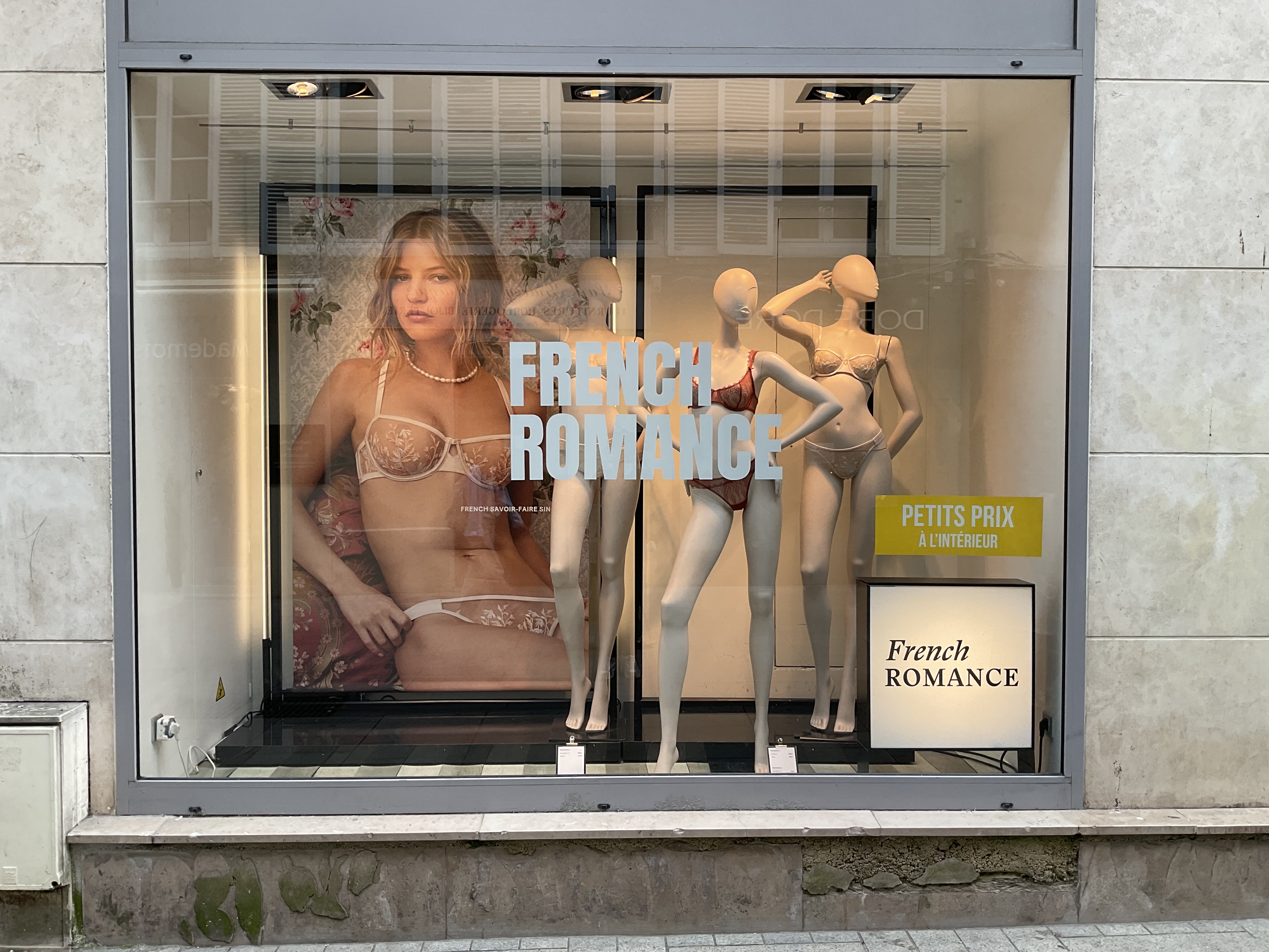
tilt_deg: -3.5
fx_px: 1063
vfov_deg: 48.2
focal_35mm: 29
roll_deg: -0.1
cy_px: 476
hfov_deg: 61.7
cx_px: 634
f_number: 1.8
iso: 16
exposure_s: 1/249
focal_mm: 3
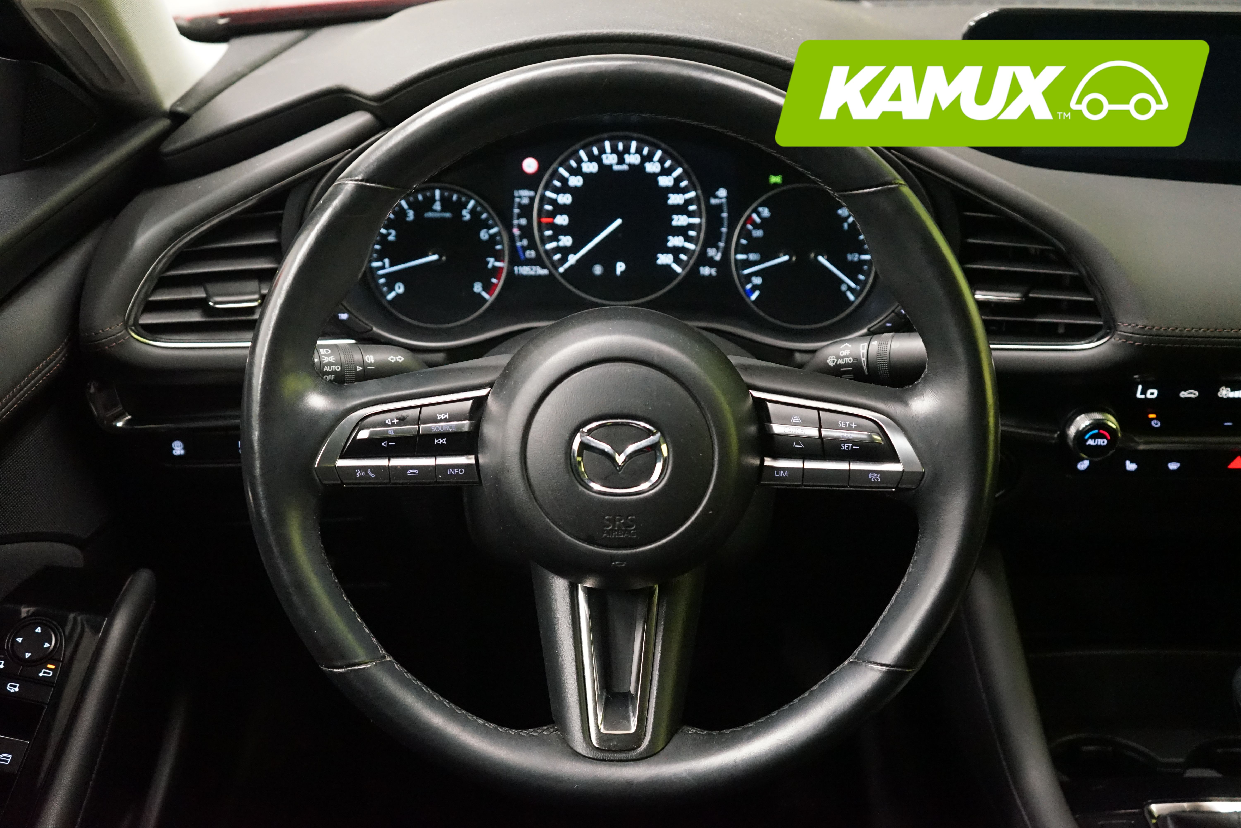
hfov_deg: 48.5
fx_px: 1379
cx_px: 620
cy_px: 414
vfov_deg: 33.4
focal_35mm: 40
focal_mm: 40
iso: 6400
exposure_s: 1/30
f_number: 4
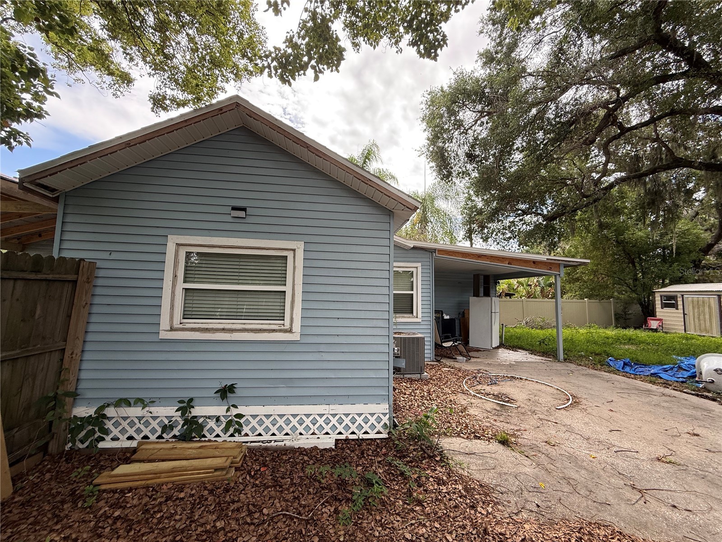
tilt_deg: +5.3
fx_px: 292
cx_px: 361
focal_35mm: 14
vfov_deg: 85.7
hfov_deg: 102.1
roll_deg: -0.1
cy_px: 271
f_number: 2.2
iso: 64
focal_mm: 2.22
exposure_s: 1/285
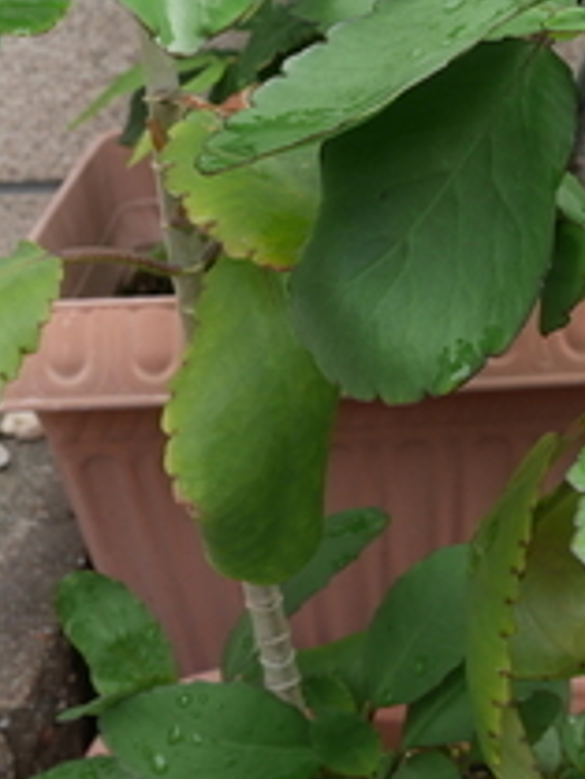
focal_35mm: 69
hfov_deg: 21.2
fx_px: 1553
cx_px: 438
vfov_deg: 27.7
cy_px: 175
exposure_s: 1/200
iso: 200
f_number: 4.5
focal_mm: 12
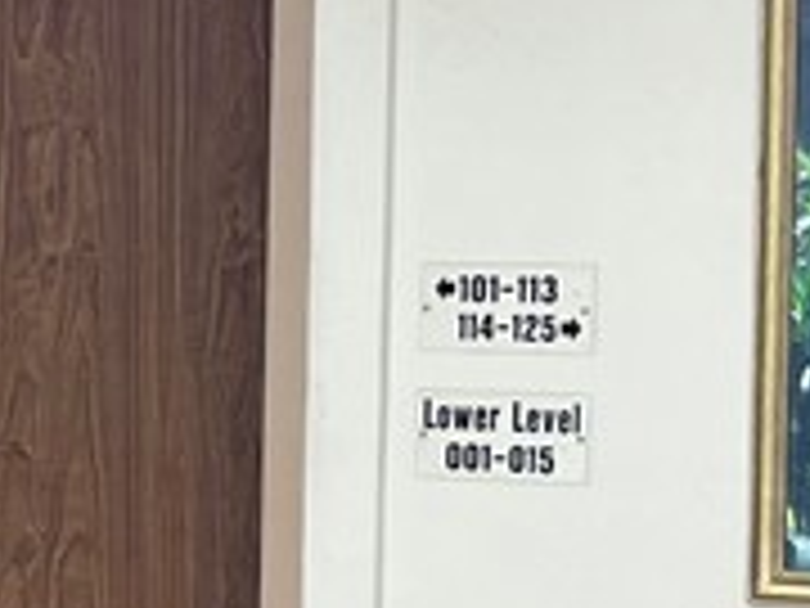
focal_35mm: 148
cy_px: 455
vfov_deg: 10.0
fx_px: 3463
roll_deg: +0.0
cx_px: -652
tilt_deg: -3.9
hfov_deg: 12.2
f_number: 1.6
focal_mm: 5.1
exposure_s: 1/120
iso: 125
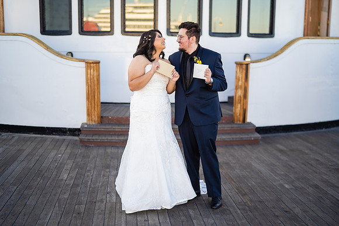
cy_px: 113
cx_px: 170
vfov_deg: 27.0
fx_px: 471
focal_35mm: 50
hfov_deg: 39.6
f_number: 1.4
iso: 200
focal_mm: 50
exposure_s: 1/2500
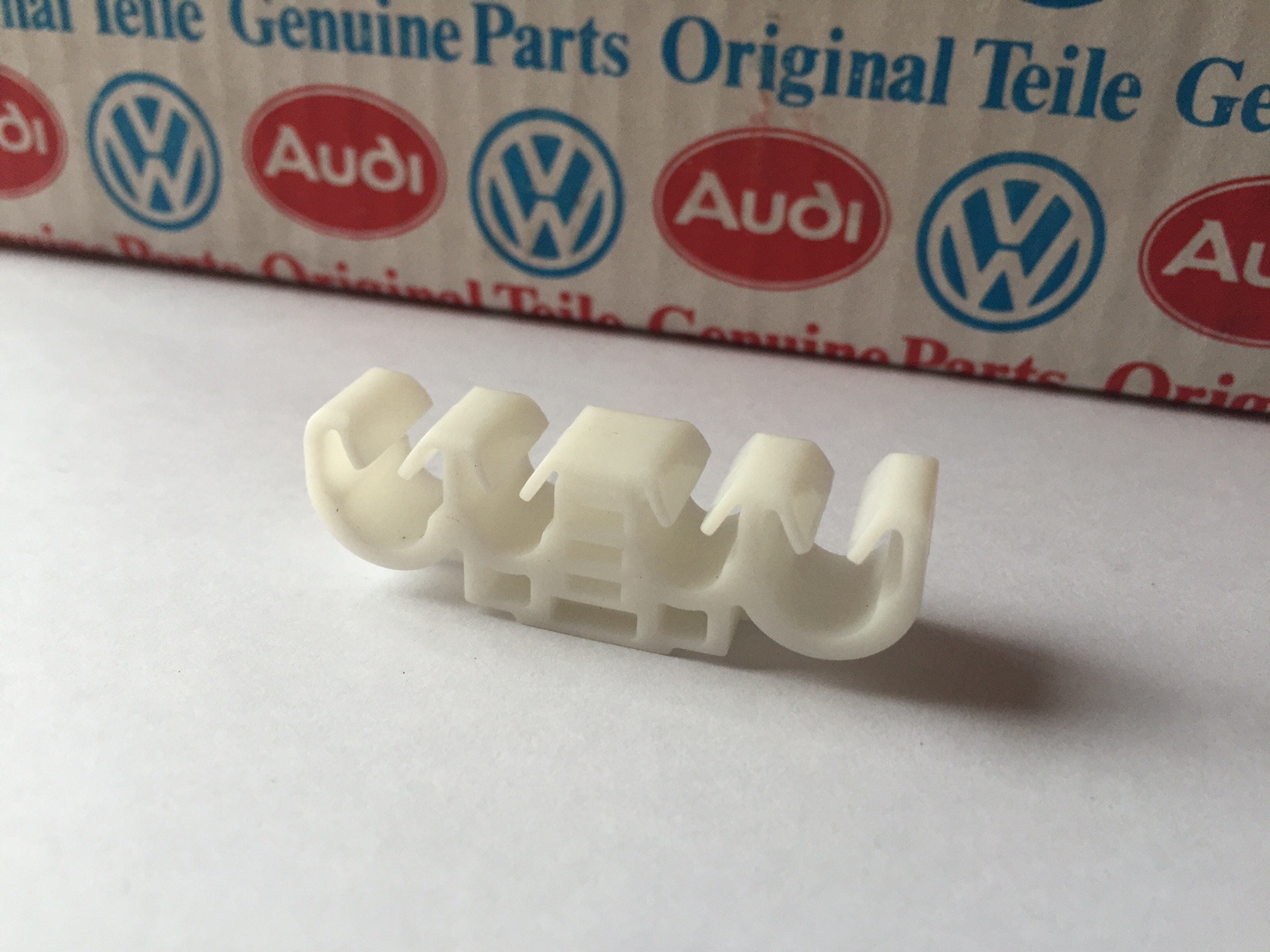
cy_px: 476
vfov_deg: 48.2
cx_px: 635
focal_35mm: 29
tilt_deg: -30.0
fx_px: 1064
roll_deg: -1.0
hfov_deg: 61.7
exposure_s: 1/33
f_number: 2.2
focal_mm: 4.15
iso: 50
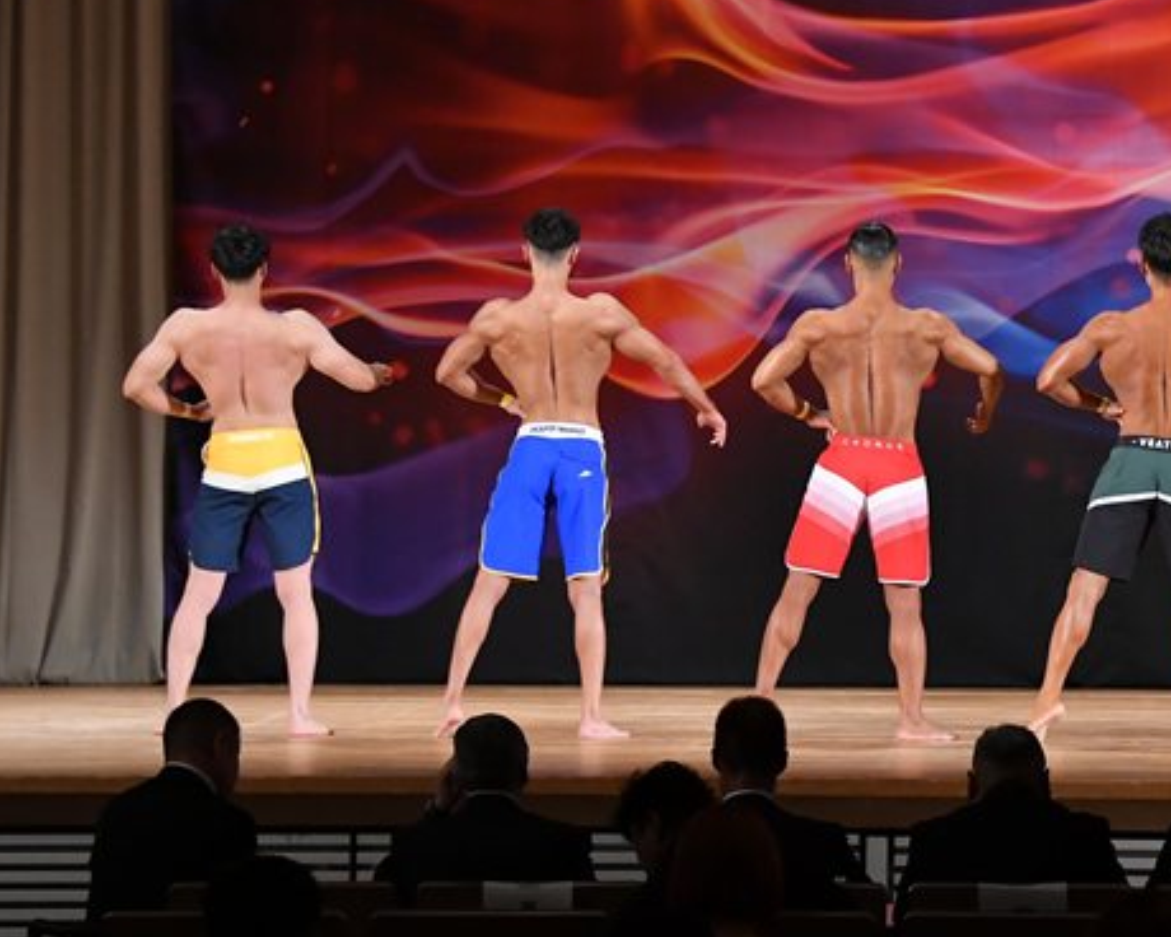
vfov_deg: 9.3
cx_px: 956
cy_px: 336
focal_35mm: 166
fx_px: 5753
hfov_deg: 11.6
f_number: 5.6
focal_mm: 70
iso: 3200
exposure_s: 1/400
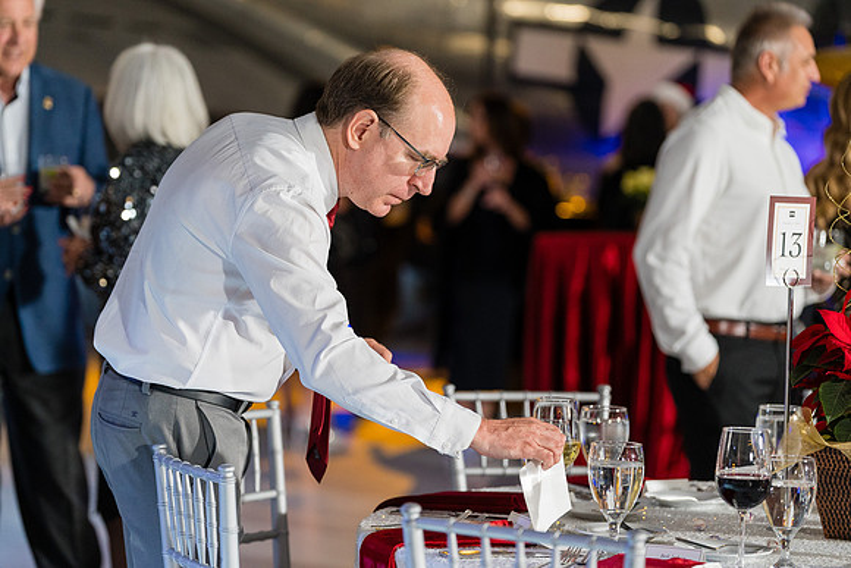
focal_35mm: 118
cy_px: 284
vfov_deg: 11.6
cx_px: 426
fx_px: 2790
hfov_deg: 17.3
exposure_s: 1/250
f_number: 2.8
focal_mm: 118
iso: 2500
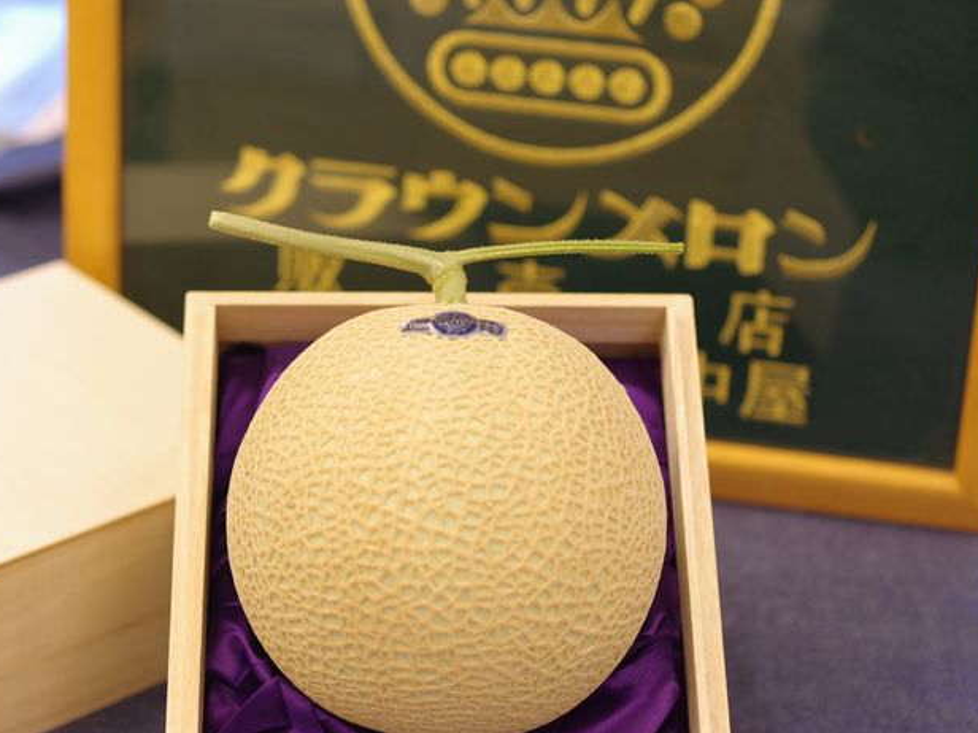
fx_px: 2317
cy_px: 369
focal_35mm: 82
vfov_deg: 18.0
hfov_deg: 23.8
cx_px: 457
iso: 800
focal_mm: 50
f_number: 2.8
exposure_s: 1/100
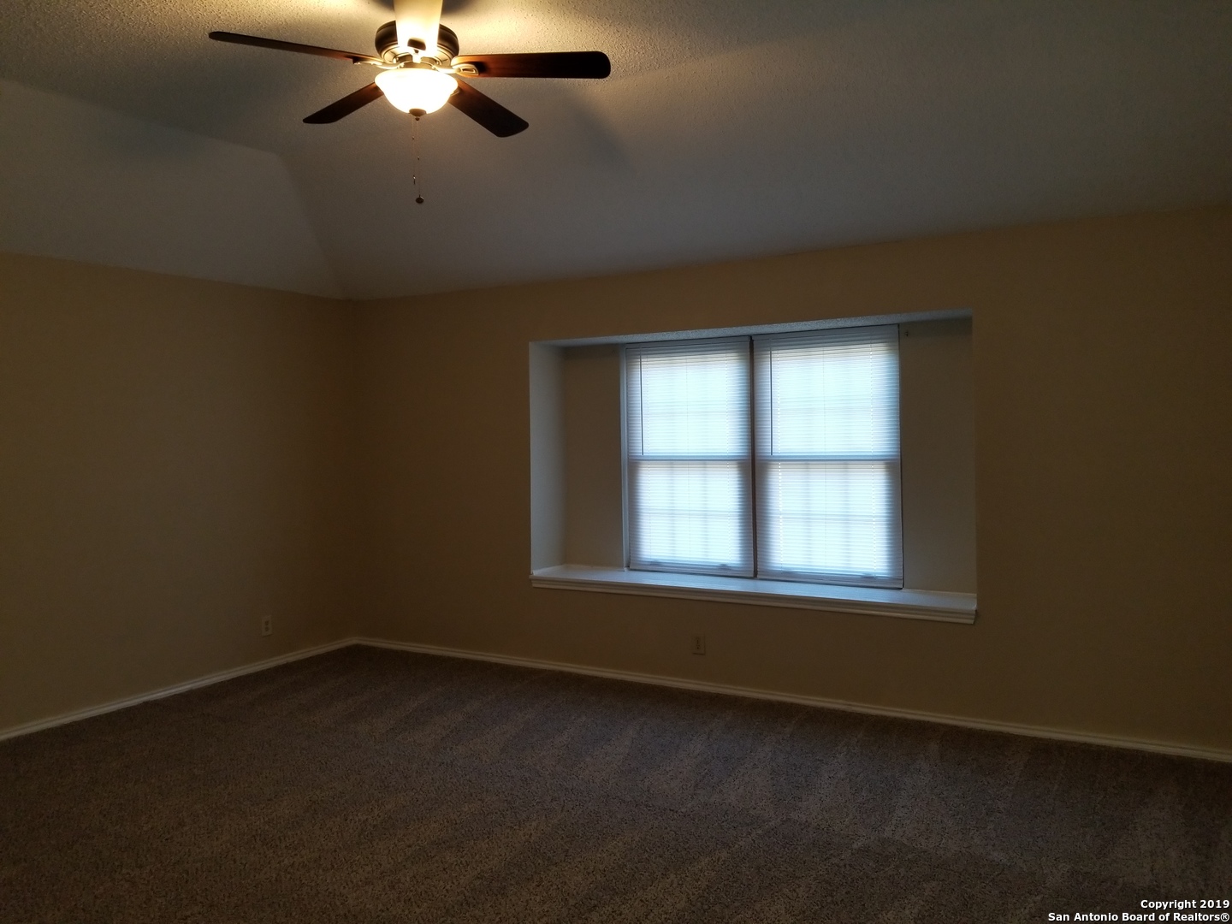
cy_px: 462
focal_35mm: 26
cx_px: 616
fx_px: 925
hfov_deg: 67.3
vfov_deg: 53.1
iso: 100
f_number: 1.7
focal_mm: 4.25
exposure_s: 1/30
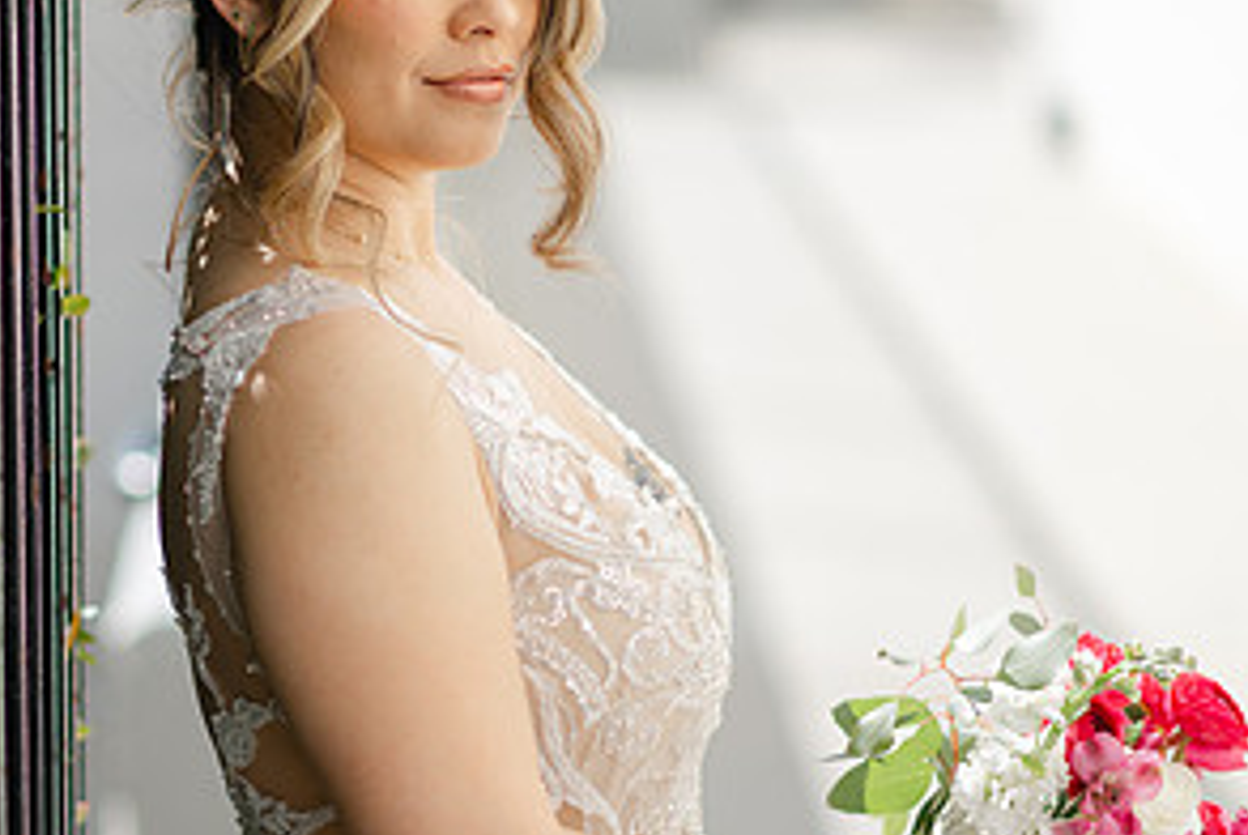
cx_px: 371
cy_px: 398
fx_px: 5830
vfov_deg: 8.2
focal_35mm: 168
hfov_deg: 12.2
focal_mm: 85
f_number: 1.8
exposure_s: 1/3200
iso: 80
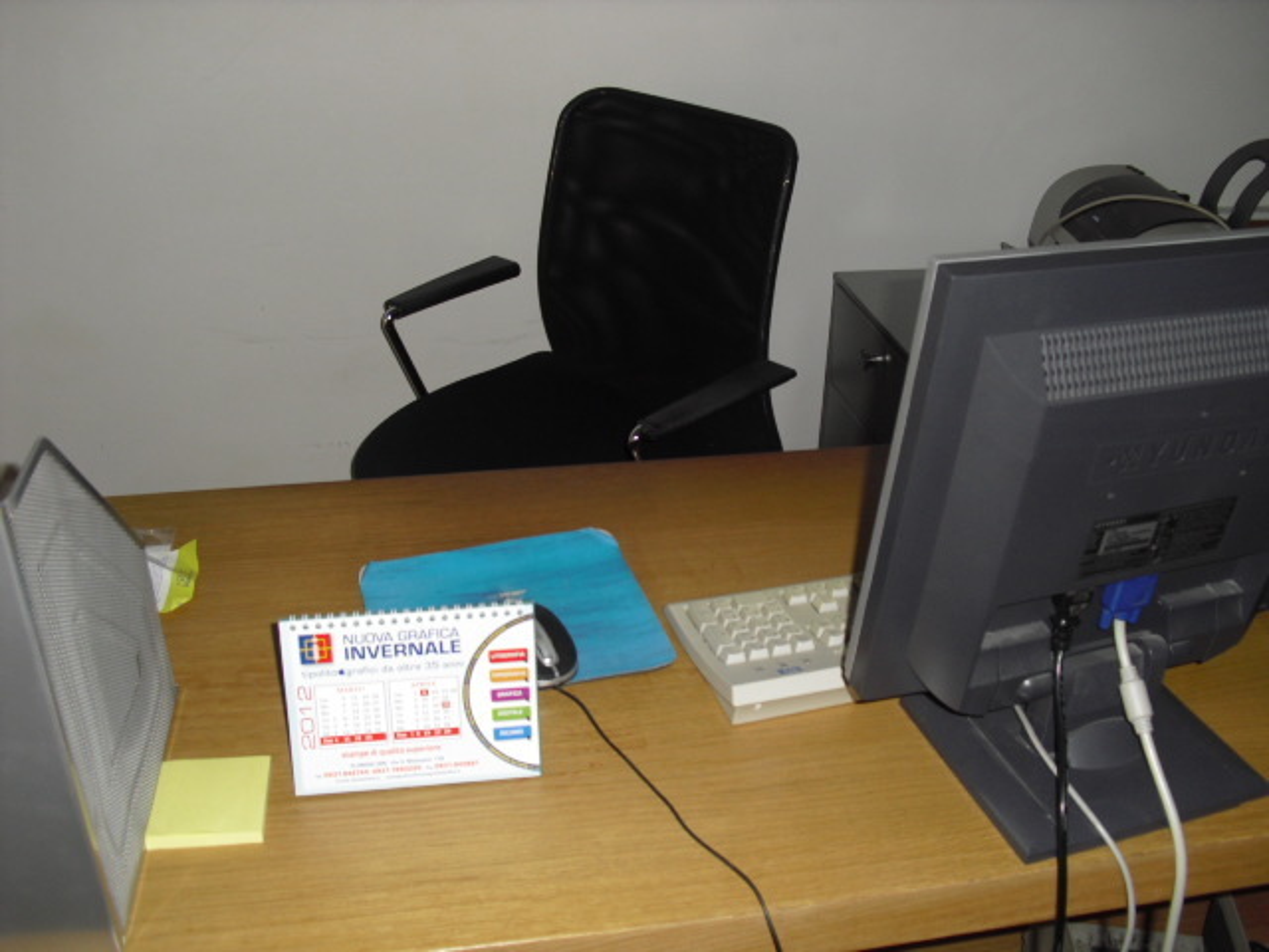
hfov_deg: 51.4
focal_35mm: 36
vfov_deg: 39.7
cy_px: 476
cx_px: 634
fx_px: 1320
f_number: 3.1
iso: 100
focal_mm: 6.3
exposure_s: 1/60
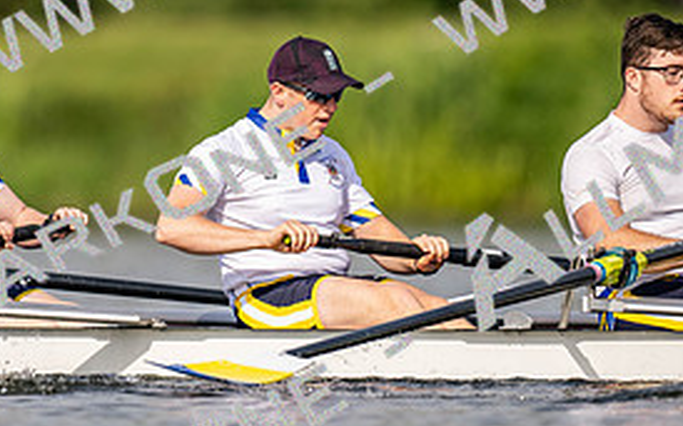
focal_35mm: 1297
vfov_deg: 1.0
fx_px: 24132
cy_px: 96
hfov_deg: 1.6
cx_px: 252
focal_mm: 600
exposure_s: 1/2500
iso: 250
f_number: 4
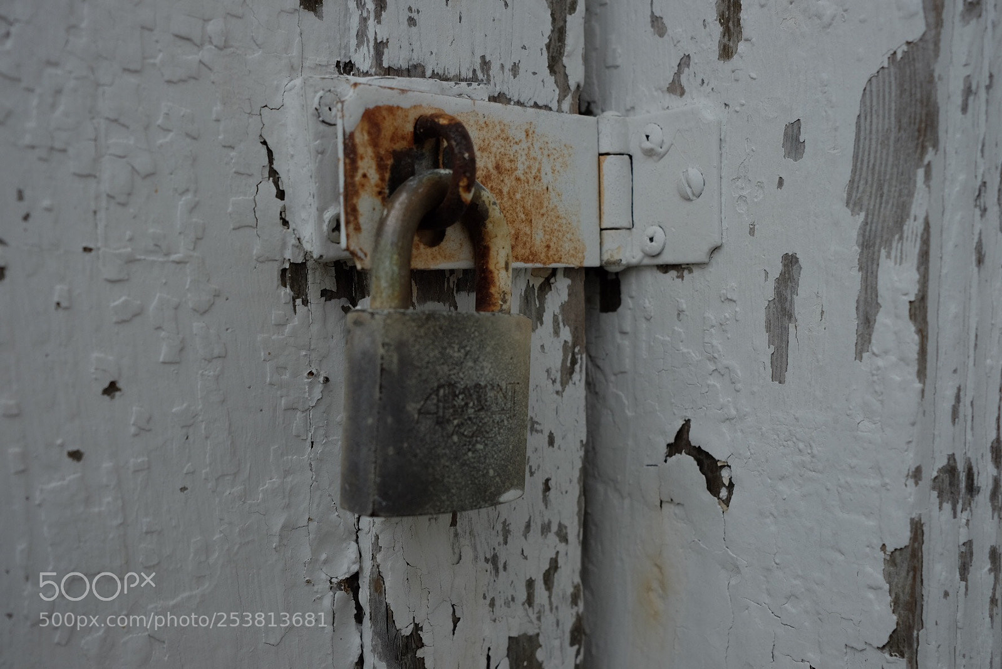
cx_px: 501
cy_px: 334
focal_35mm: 35
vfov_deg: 37.9
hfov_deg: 54.4
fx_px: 974
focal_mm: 23
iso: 200
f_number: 5
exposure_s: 1/150
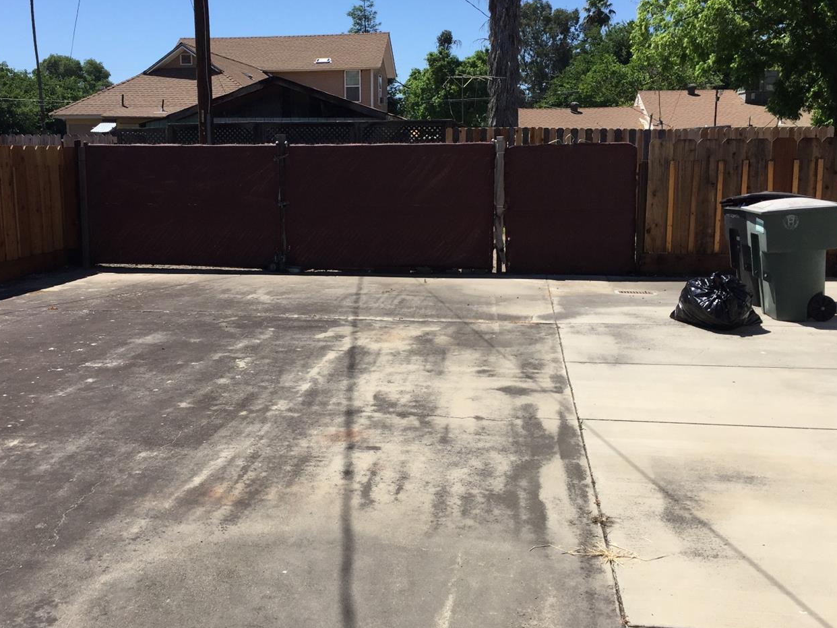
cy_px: 290
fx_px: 846
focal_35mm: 35
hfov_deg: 52.5
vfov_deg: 40.7
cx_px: 380
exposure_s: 1/2083
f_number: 2.2
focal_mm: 4.15
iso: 32
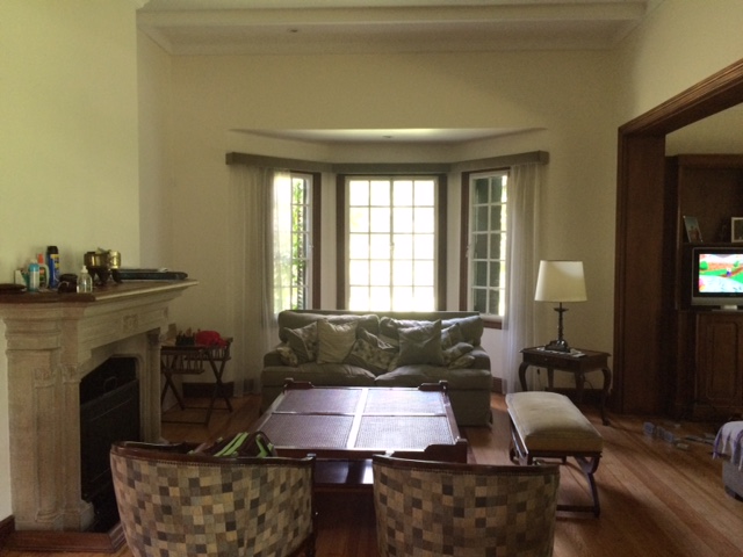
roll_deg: -1.5
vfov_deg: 48.2
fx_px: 622
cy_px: 278
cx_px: 372
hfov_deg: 61.7
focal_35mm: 29
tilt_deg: -1.6
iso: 200
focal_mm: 4.15
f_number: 2.2
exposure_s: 1/30
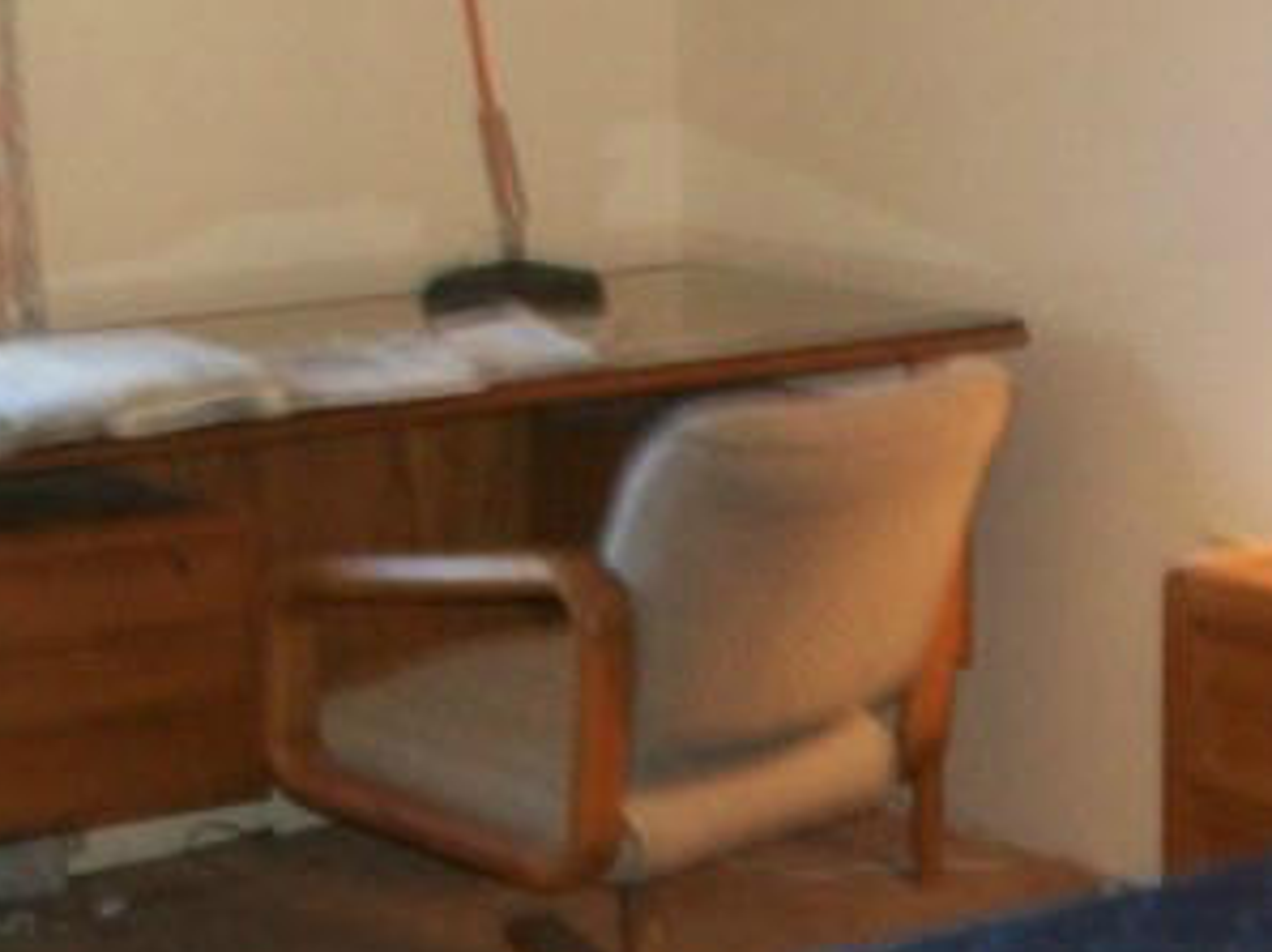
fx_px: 4039
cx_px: 990
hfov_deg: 17.8
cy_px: 875
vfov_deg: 13.3
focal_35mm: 110
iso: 160
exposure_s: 1/30
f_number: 2.9
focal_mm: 5.7
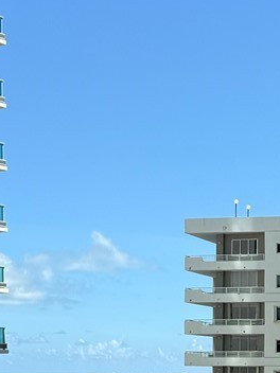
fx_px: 1176
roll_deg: -0.3
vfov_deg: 17.4
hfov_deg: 13.6
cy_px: 416
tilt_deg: -1.9
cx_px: 155
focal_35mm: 109
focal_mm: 6.76
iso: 80
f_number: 1.78
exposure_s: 1/1653
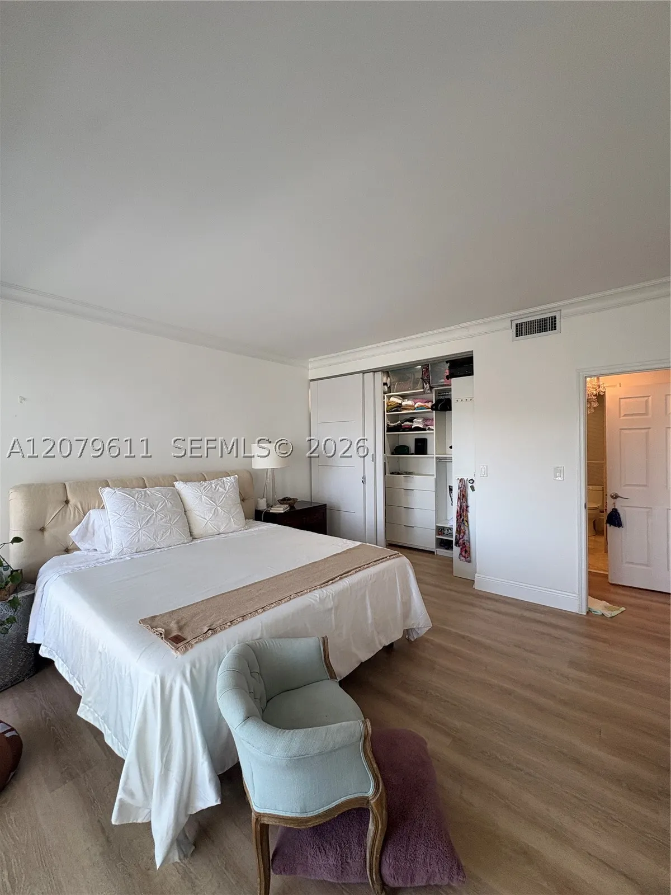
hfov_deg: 85.7
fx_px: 362
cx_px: 336
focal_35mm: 14
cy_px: 448
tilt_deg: +0.1
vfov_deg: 102.1
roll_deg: +0.0
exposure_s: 1/120
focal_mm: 2.22
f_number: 2.2
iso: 125
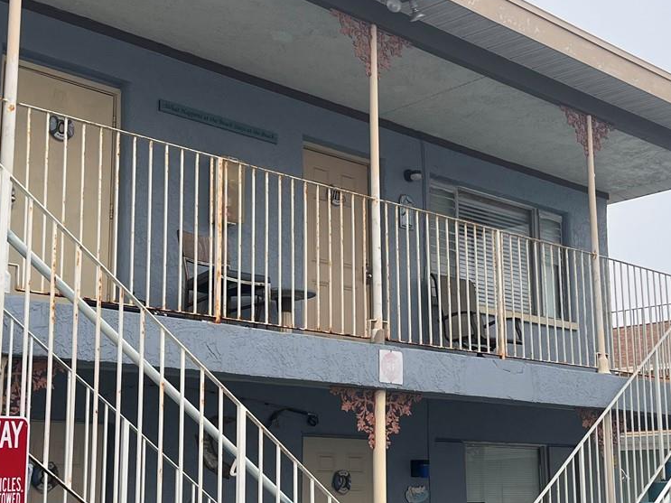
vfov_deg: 26.1
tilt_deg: +12.9
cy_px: 274
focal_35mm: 56
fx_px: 1085
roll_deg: +0.1
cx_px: 366
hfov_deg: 34.3
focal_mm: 5.1
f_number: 1.6
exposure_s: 1/4016
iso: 50
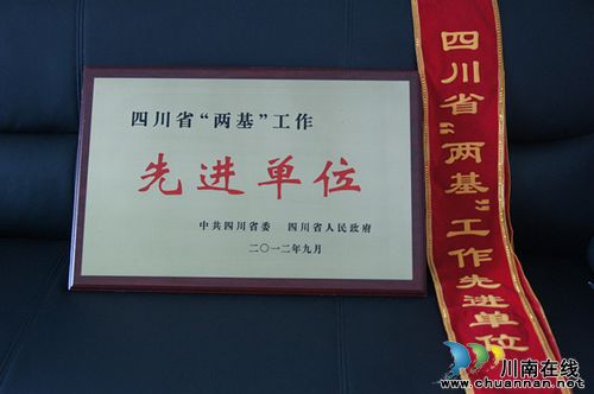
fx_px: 742
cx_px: 297
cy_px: 197
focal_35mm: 45
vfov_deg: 29.8
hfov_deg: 43.7
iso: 1600
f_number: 4.5
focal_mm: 30
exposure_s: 1/13
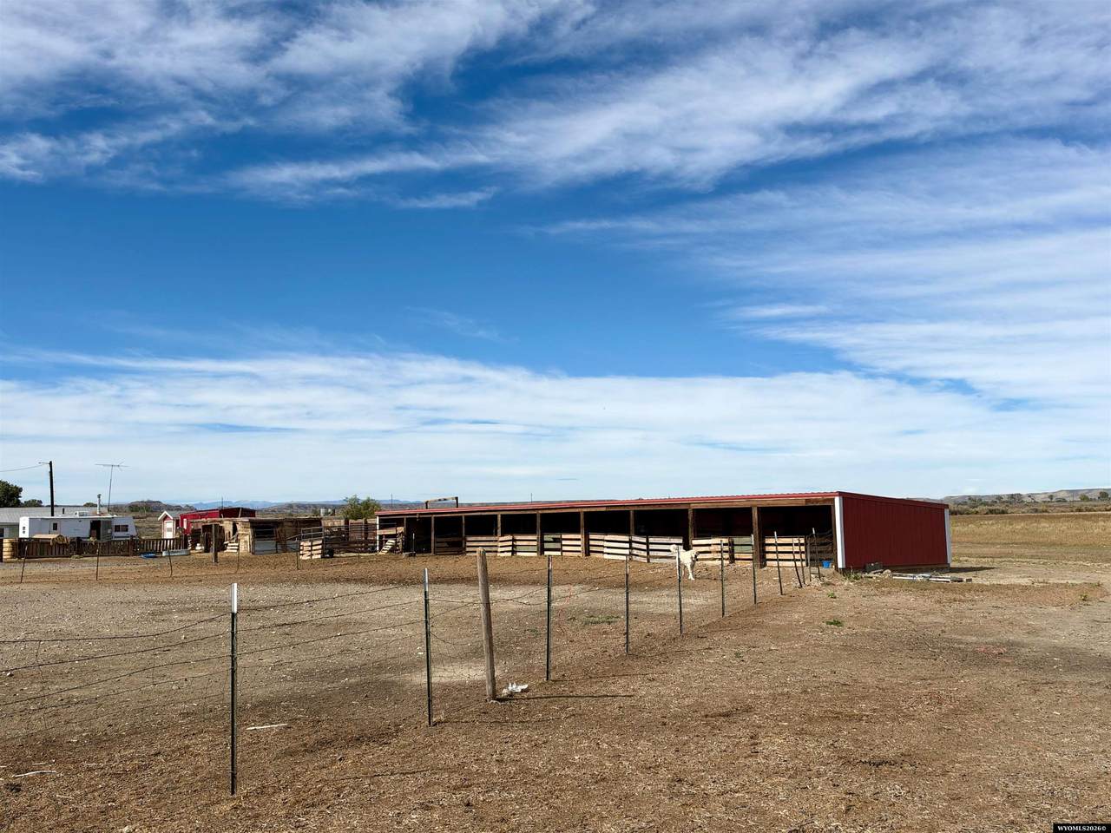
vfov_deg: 42.9
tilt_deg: +6.4
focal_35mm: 33
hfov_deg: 55.4
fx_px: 1059
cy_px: 416
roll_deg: +1.3
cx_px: 556
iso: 64
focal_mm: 6.93
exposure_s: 1/6536
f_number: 1.8
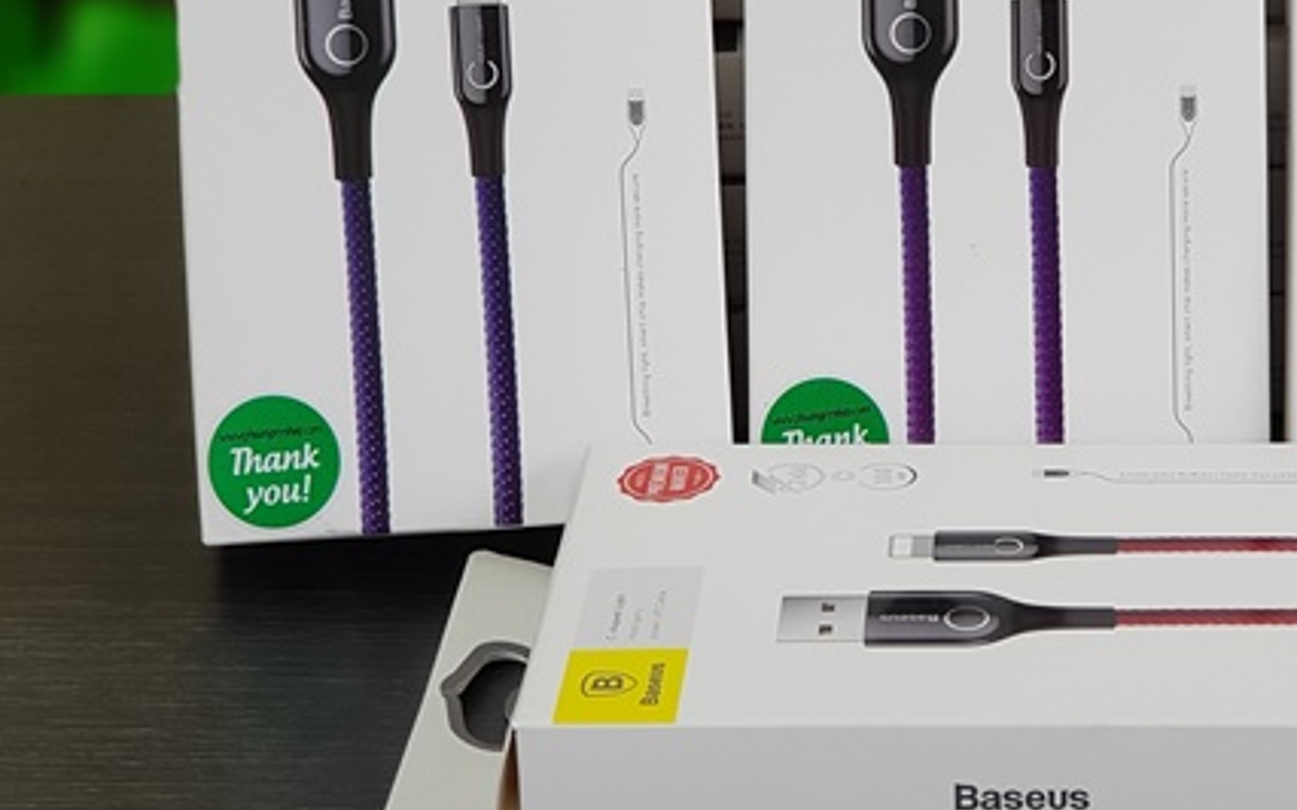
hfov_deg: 21.2
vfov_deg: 13.4
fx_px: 3428
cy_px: 196
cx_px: 1011
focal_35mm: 97
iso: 40
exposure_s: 1/100
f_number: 2.4
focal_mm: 6
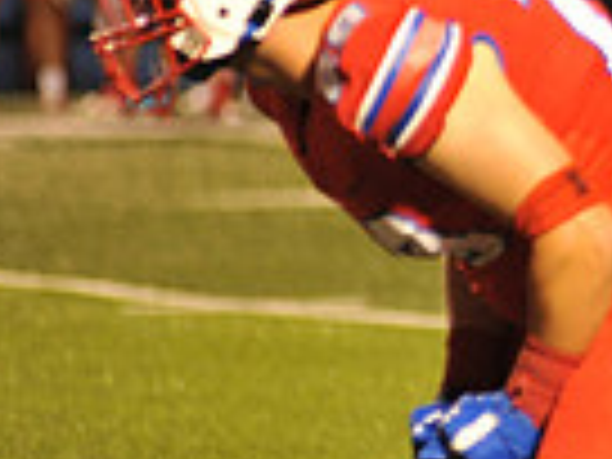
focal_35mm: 817
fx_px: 14444
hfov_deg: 2.4
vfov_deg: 1.8
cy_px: 94
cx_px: 1238
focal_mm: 200
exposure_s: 1/200
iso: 2000
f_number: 3.2
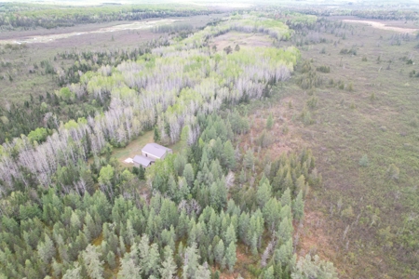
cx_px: 210
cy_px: 140
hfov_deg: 78.6
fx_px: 256
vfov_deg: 57.2
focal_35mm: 22
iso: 310
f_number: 2.8
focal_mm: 8.38
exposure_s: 1/15
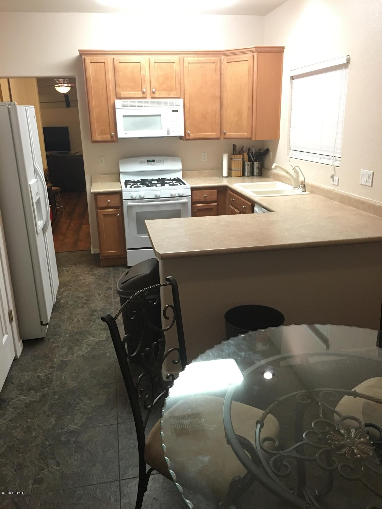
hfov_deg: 48.2
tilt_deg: -16.3
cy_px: 254
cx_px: 191
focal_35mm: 29
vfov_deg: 61.7
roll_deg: +1.5
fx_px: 427
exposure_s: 1/15
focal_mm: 4.15
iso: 100
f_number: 2.2
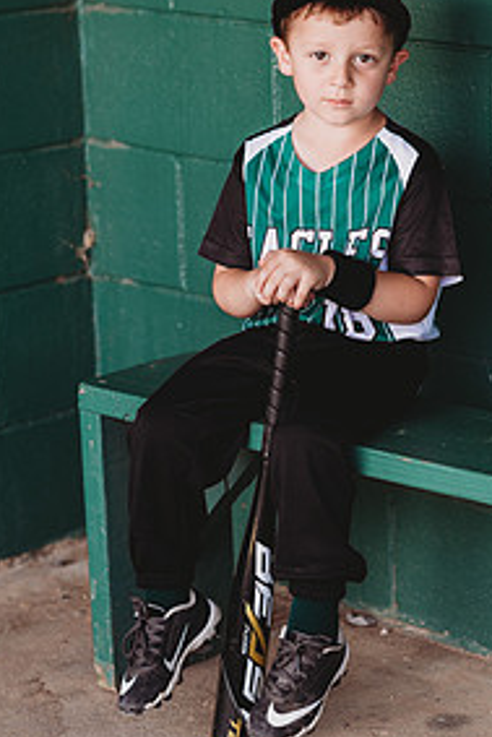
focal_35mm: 135
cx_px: 336
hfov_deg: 10.2
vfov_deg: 15.2
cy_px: 276
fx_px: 2764
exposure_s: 1/250
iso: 320
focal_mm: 85
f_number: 2.8
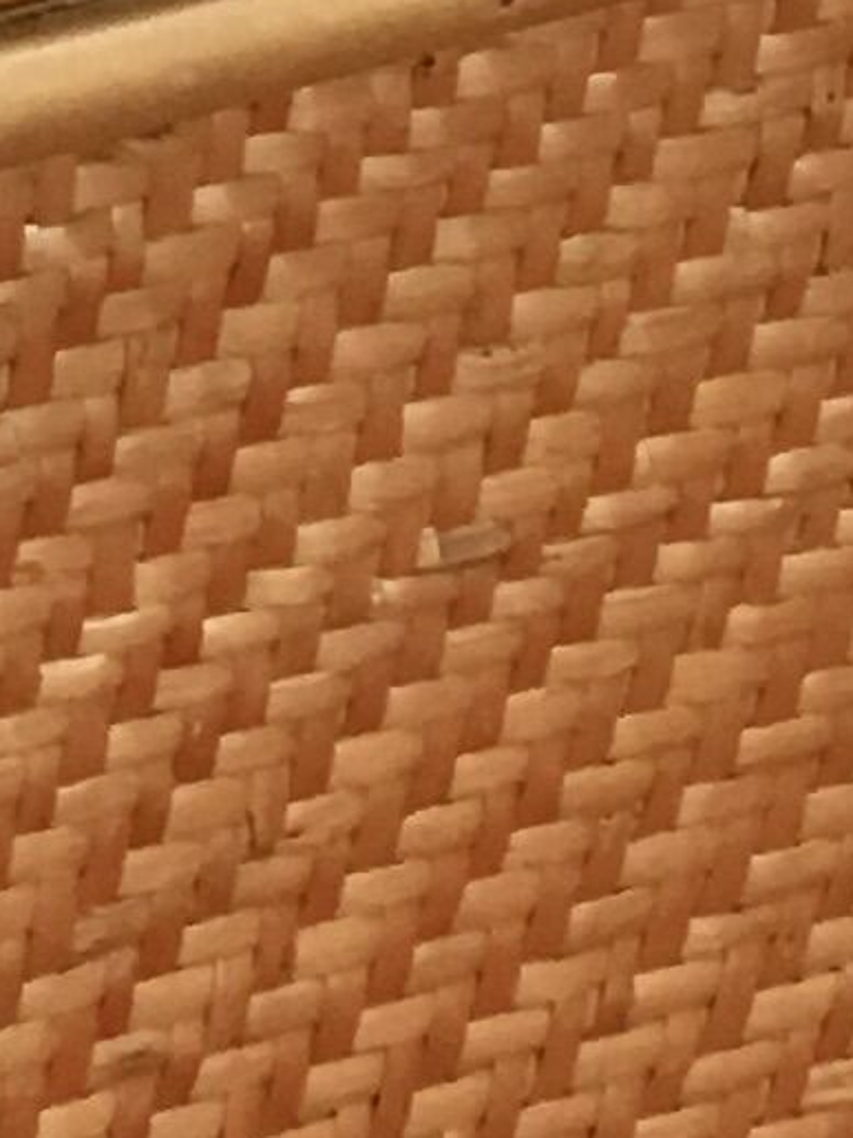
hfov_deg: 6.5
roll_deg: -0.5
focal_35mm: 227
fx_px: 7461
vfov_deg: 8.6
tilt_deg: -25.0
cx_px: 493
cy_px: -338
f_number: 2.2
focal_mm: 4.15
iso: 125
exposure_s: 1/33
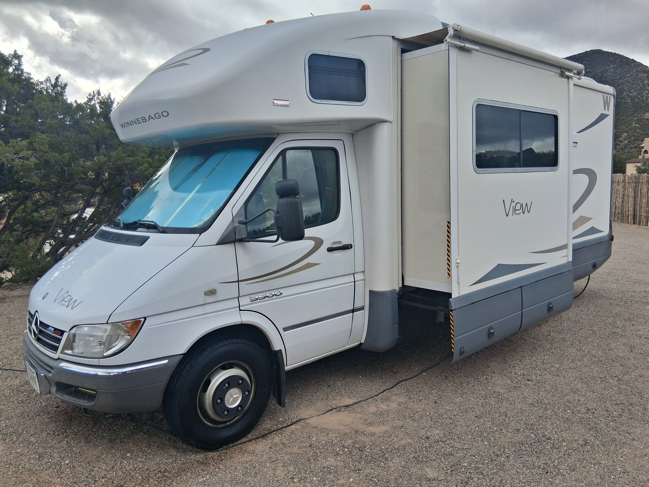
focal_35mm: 26
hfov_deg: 67.3
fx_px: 487
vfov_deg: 53.1
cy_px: 244
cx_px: 324
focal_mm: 3.98
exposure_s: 1/428
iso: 25
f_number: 1.8
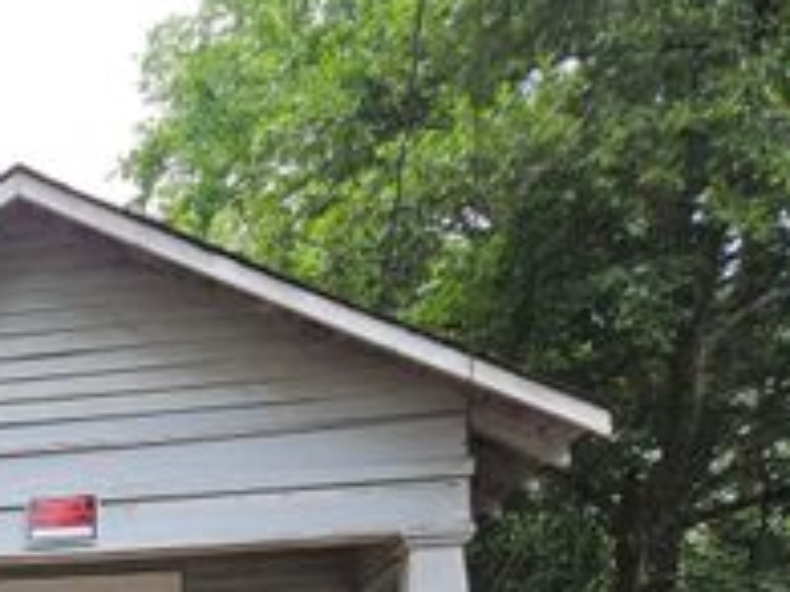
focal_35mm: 59
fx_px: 1346
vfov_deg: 22.4
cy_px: 748
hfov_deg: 27.7
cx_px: -211
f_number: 1.8
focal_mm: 5.4
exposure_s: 1/238
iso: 25
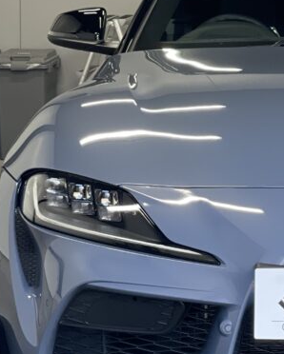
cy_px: 47
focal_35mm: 172
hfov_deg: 8.9
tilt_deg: -3.0
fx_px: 1806
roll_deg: +0.2
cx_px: 336
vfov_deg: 11.2
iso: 160
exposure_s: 1/121
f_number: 2.2
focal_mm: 7.5
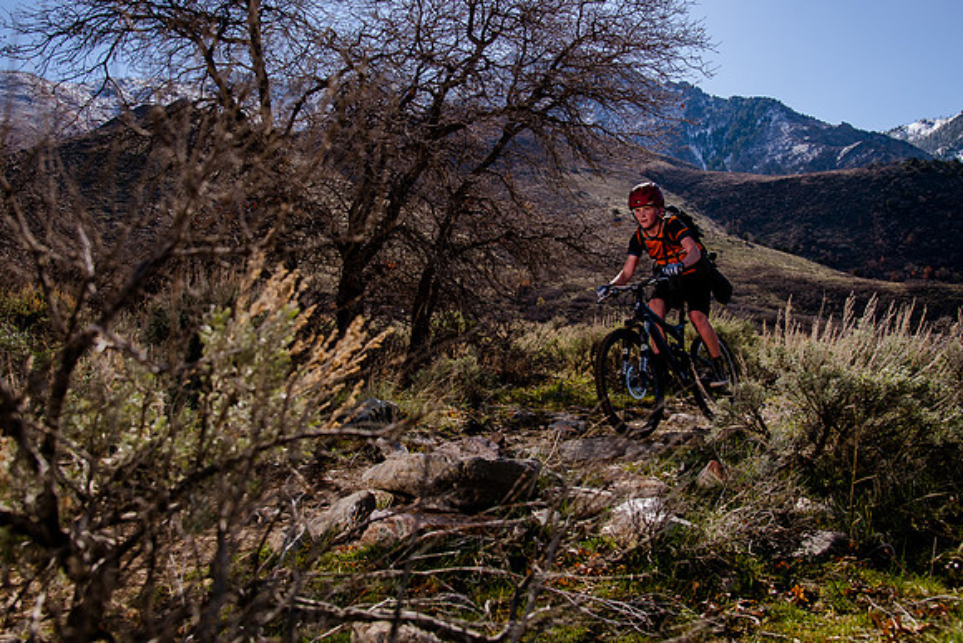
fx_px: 883
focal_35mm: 33
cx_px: 482
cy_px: 289
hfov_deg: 57.2
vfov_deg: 39.9
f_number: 6.3
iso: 160
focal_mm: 30
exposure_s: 1/640
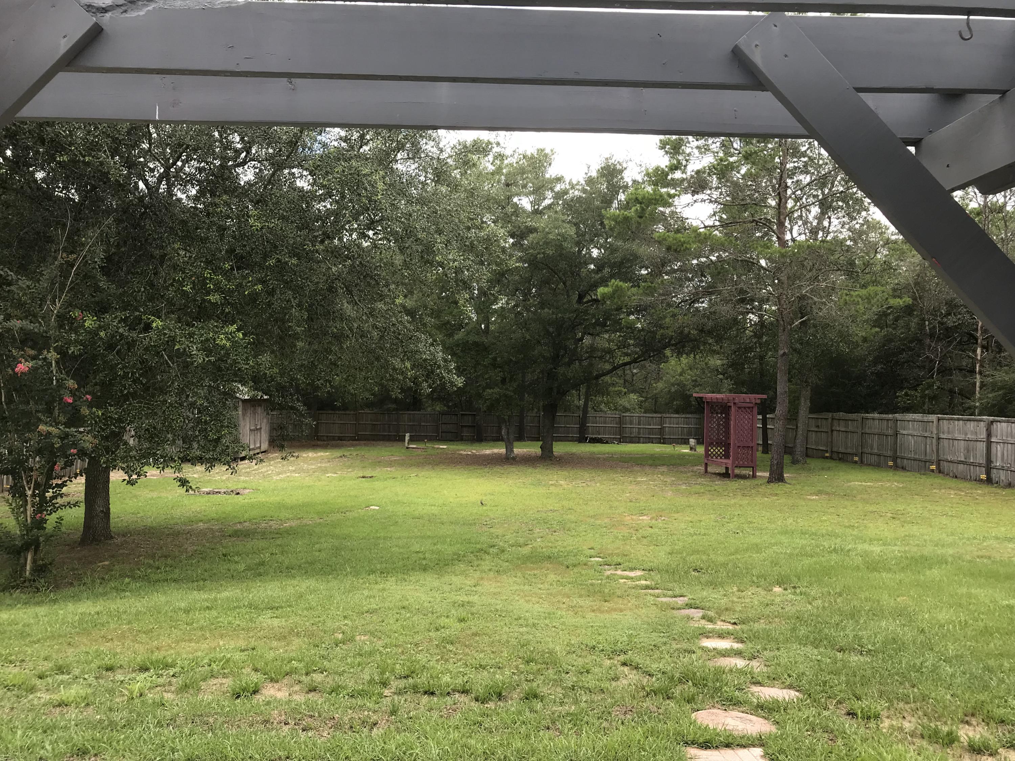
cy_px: 380
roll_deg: -1.7
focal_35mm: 28
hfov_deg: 63.4
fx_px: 821
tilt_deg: +2.3
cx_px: 508
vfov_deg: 49.7
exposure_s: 1/356
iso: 20
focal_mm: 3.99
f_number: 1.8
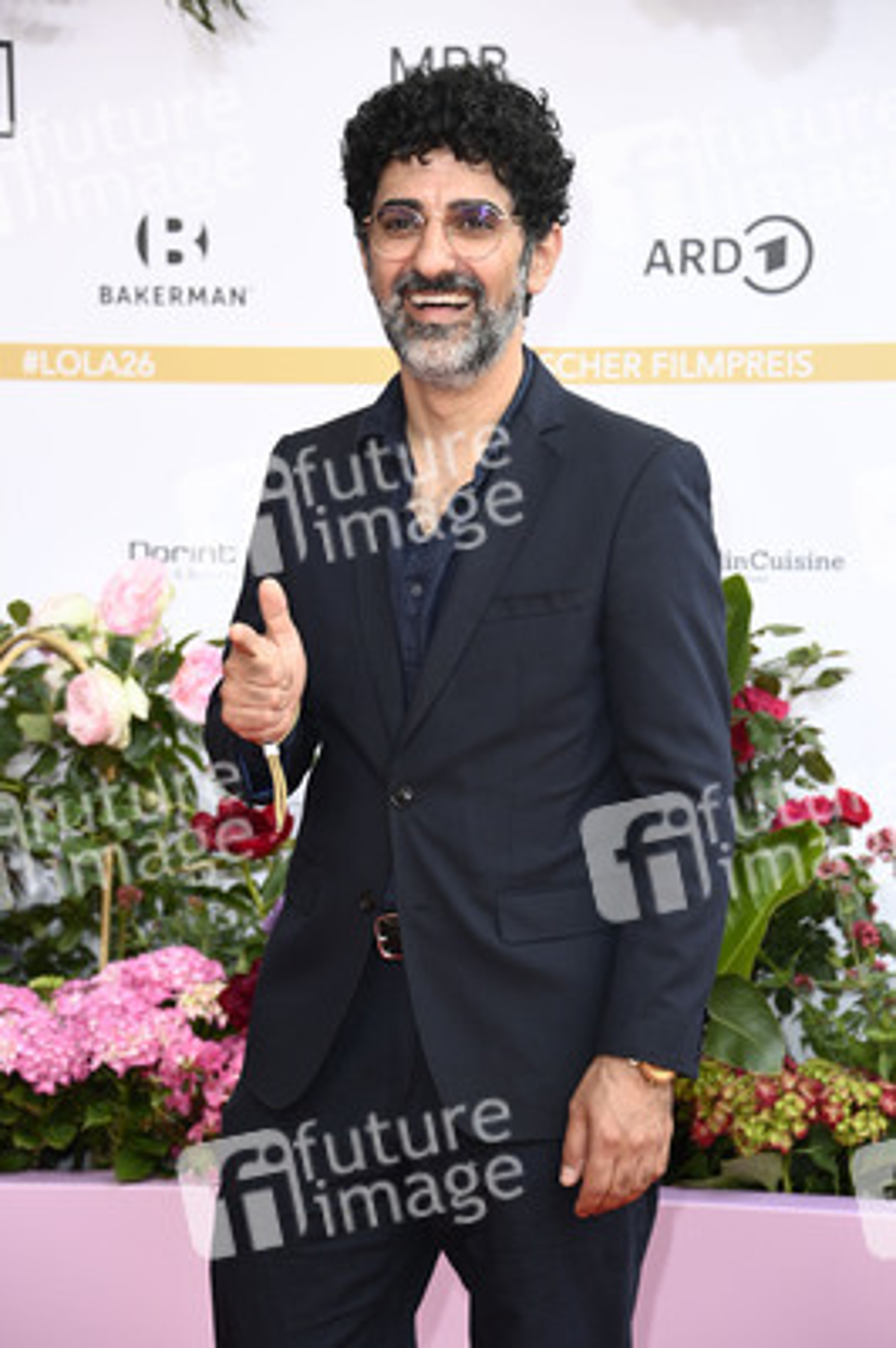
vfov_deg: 20.4
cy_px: 674
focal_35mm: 100
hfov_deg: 13.7
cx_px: 448
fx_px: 3740
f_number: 5.6
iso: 640
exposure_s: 1/250
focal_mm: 100
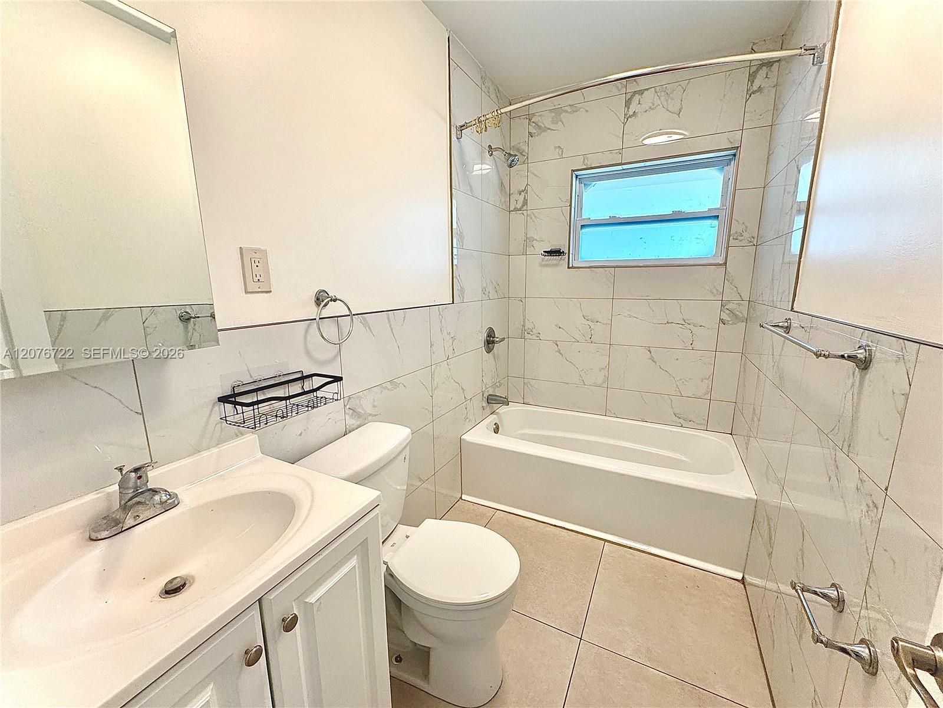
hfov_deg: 102.1
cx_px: 472
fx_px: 381
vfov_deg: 85.7
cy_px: 354
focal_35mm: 14
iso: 200
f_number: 2.2
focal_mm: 2.22
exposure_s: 1/120
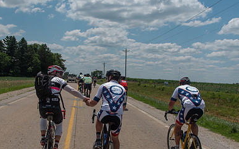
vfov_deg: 29.7
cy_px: 95
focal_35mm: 43
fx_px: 280
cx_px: 89
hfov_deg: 45.8
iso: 200
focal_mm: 27
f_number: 6.3
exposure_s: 1/640
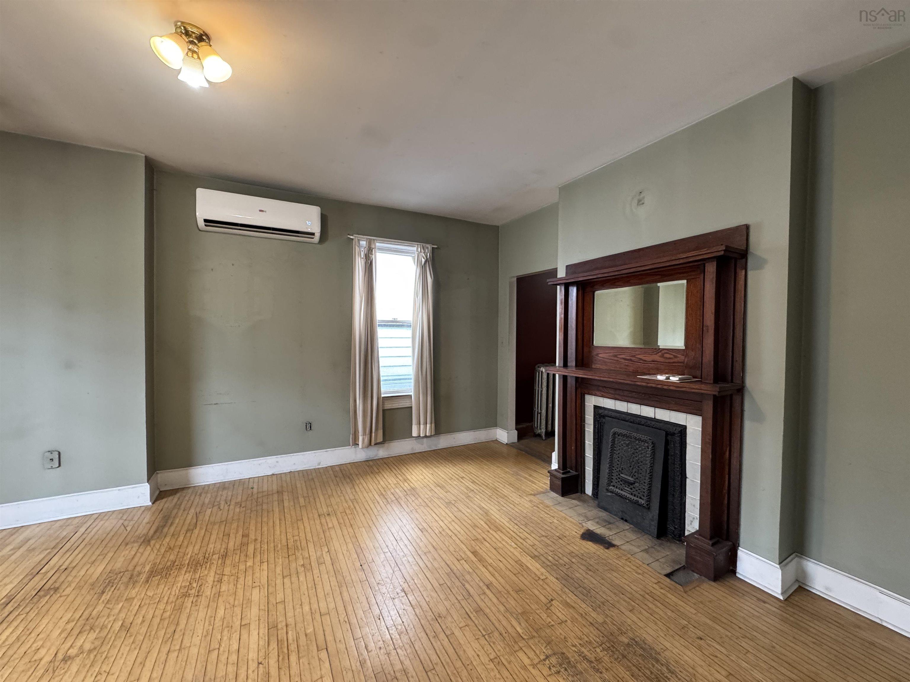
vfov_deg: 85.7
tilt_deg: -1.5
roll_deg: +0.1
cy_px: 341
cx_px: 455
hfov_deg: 102.1
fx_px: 368
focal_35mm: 14
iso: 250
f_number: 2.2
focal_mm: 2.22
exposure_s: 1/60
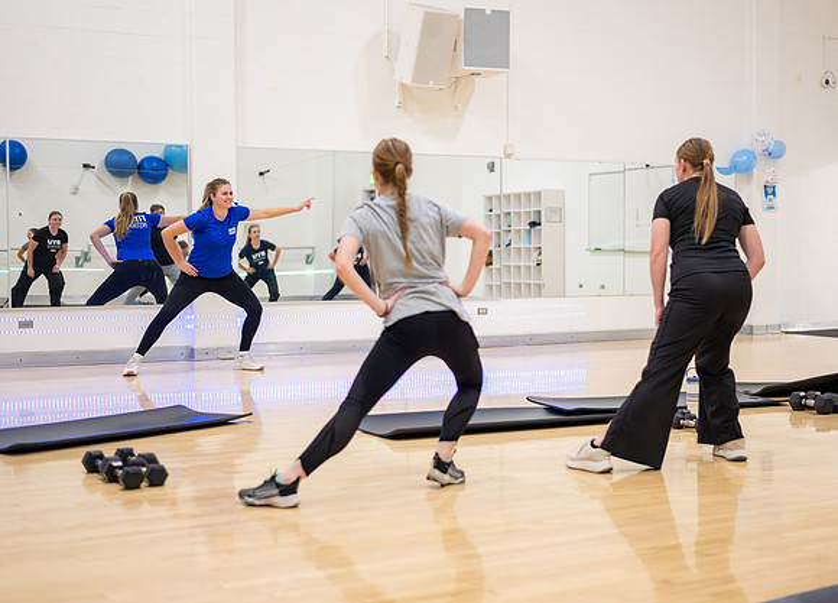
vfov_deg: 27.0
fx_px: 1256
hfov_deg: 36.9
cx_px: 453
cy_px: 302
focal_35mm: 53
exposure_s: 1/500
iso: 5000
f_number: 1.8
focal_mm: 50
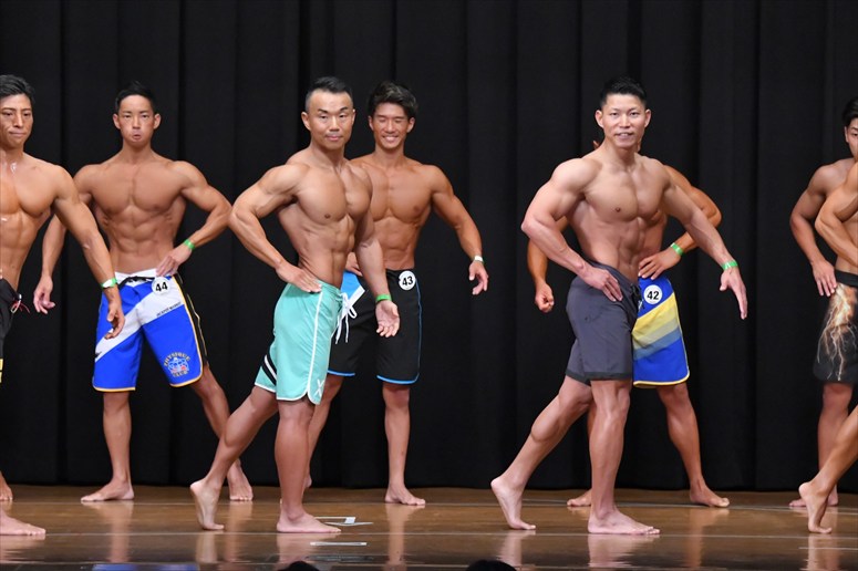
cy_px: 286
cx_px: 429
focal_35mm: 217
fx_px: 5169
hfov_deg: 9.5
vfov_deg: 6.3
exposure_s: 1/400
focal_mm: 145
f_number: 5.6
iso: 8000
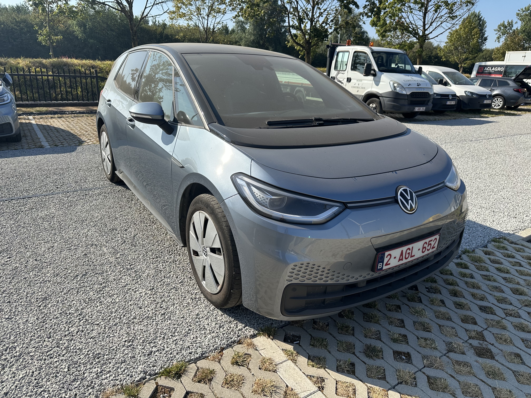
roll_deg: -1.0
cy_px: 199
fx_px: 368
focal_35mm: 24
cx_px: 266
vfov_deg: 56.8
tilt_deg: -18.2
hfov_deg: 71.6
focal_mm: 6.86
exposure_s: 1/3597
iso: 80
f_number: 1.78
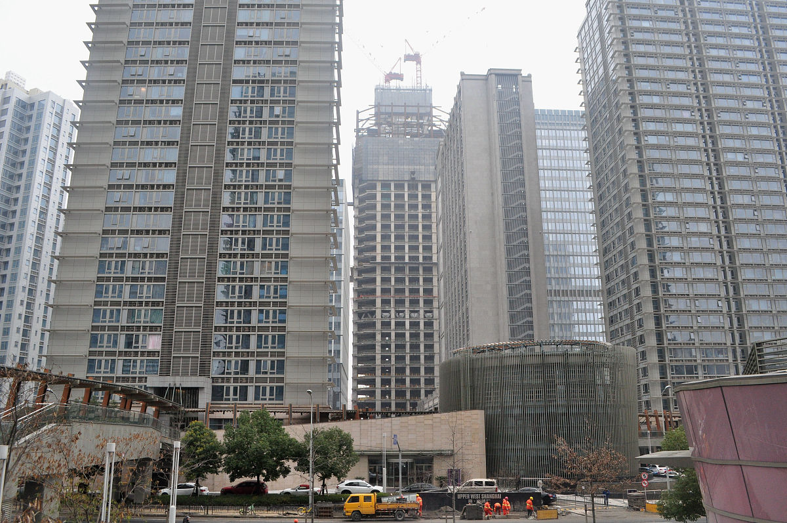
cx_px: 394
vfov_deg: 47.8
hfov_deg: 67.4
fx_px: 590
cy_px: 262
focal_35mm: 27
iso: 800
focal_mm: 18
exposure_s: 1/200
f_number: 10
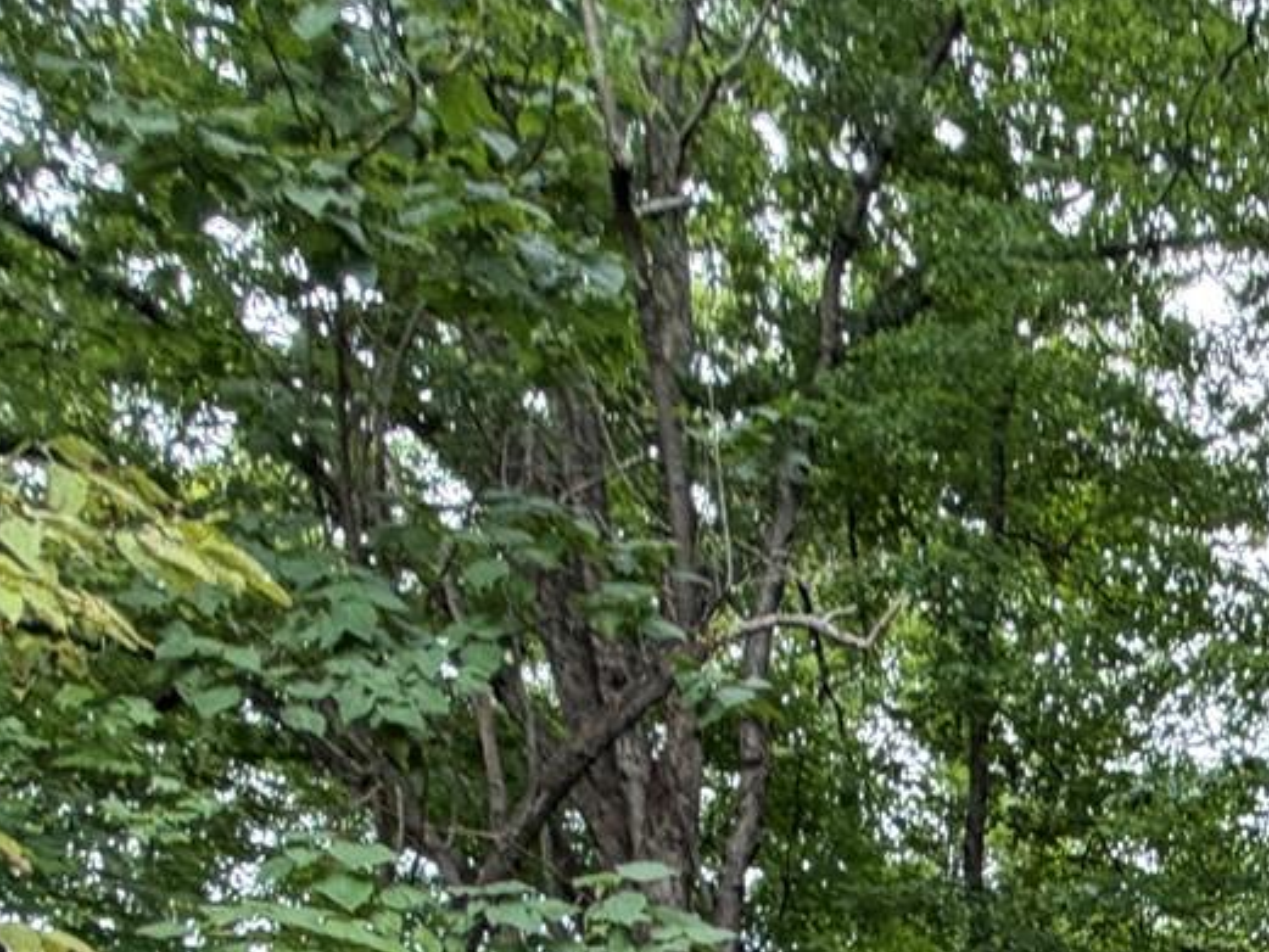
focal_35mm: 55
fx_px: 2017
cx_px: 1988
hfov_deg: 25.0
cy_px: 1829
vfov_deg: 18.7
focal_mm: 2.22
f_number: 2.2
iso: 50
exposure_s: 1/121
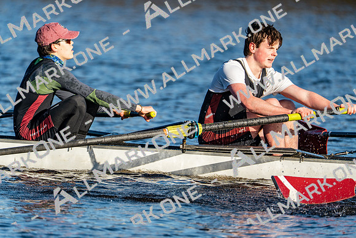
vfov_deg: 2.4
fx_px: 5697
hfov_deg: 3.6
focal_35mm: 576
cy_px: 119
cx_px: 178
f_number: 6.3
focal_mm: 576
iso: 400
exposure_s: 1/2000
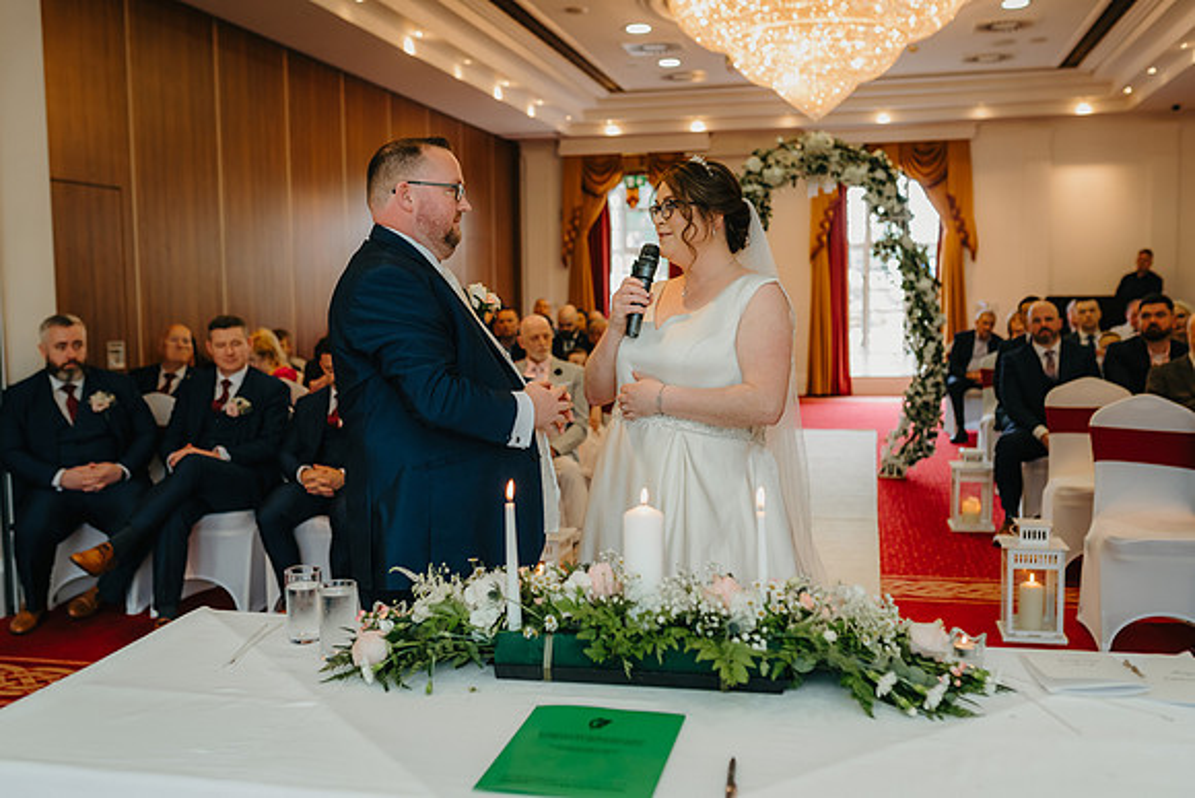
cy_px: 399
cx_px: 598
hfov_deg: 52.8
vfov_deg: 36.6
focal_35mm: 36
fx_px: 1205
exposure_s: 1/160
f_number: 2.5
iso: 1000
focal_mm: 35
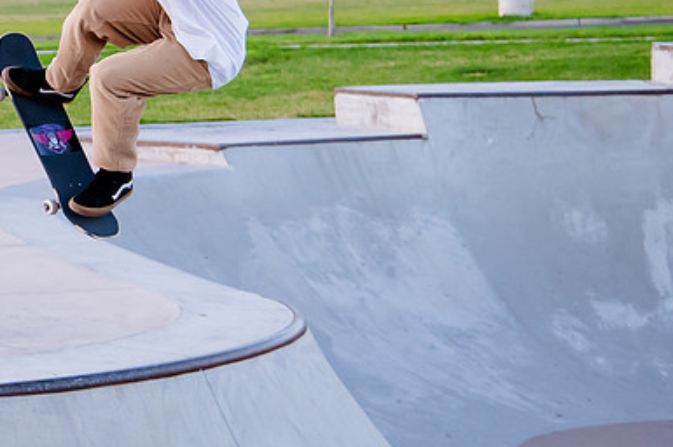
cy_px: 32
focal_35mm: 125
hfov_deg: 15.8
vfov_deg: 10.9
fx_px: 2335
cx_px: -110
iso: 2500
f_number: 4
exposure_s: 1/640
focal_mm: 50
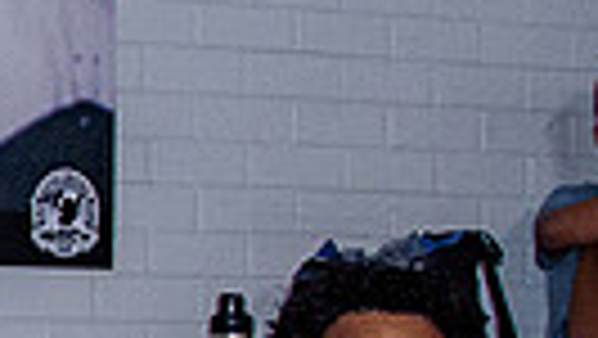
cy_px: 482
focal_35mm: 196
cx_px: -959
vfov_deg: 6.1
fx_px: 3110
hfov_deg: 9.5
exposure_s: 1/160
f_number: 2.8
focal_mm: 16
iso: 400
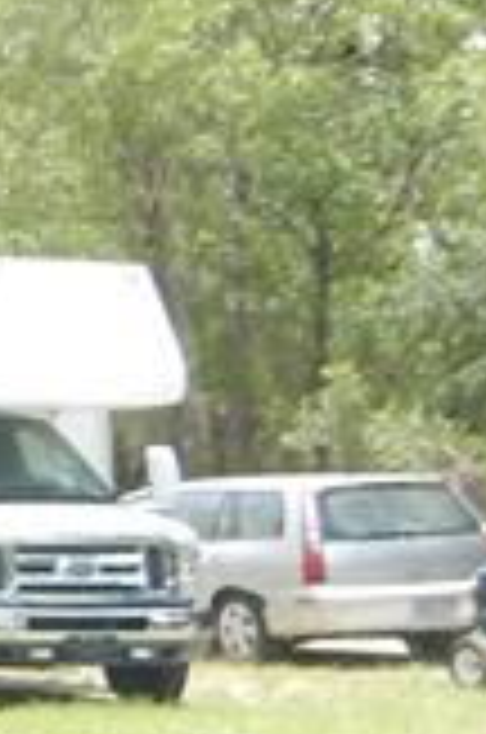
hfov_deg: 6.8
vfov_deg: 14.3
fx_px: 2928
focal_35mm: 144
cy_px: 302
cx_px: -1611
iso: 125
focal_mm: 4
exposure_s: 1/500
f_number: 3
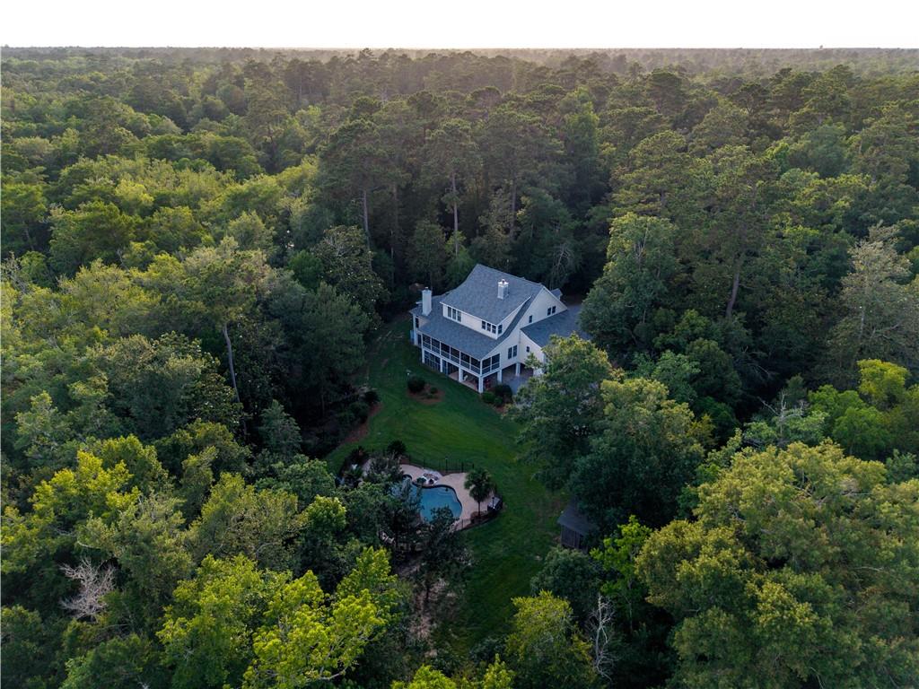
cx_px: 460
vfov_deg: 56.8
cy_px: 344
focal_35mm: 24
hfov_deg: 71.6
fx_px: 637
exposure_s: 1/640
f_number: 1.8
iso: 280
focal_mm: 8.67
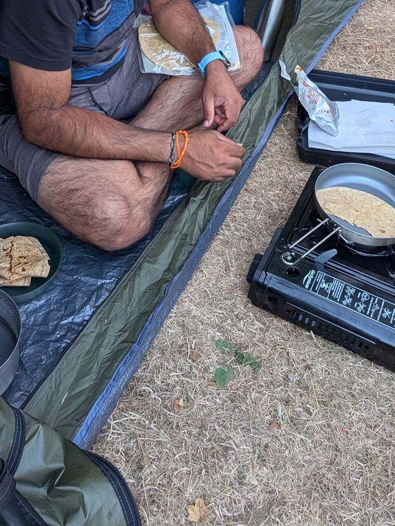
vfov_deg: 45.9
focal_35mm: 39
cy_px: 123
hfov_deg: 36.8
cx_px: 192
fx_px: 593
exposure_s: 1/100
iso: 33
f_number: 1.7
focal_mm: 4.53
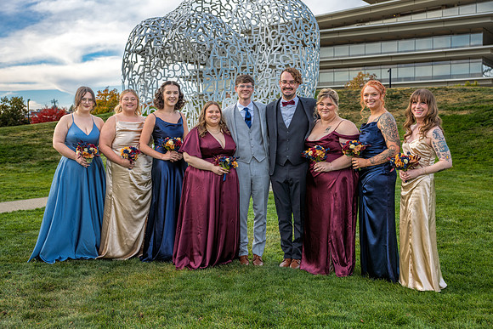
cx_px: 246
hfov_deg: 43.6
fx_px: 616
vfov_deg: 29.9
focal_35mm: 45
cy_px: 164
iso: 100
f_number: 4
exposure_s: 1/250
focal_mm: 45
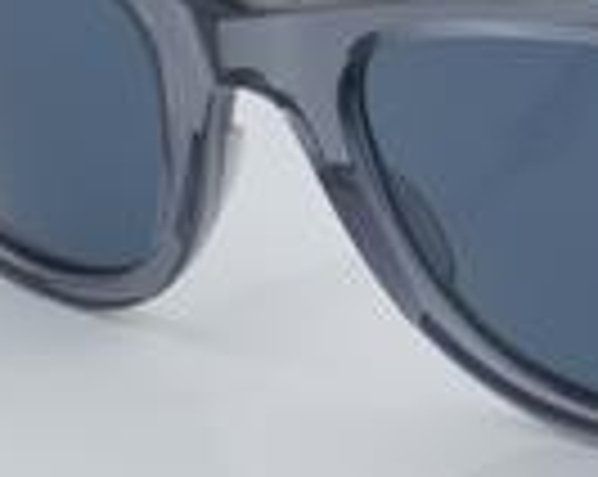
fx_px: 3747
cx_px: 625
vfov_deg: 7.3
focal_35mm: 212
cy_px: 90
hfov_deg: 9.1
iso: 100
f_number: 32
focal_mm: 50
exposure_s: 1/3
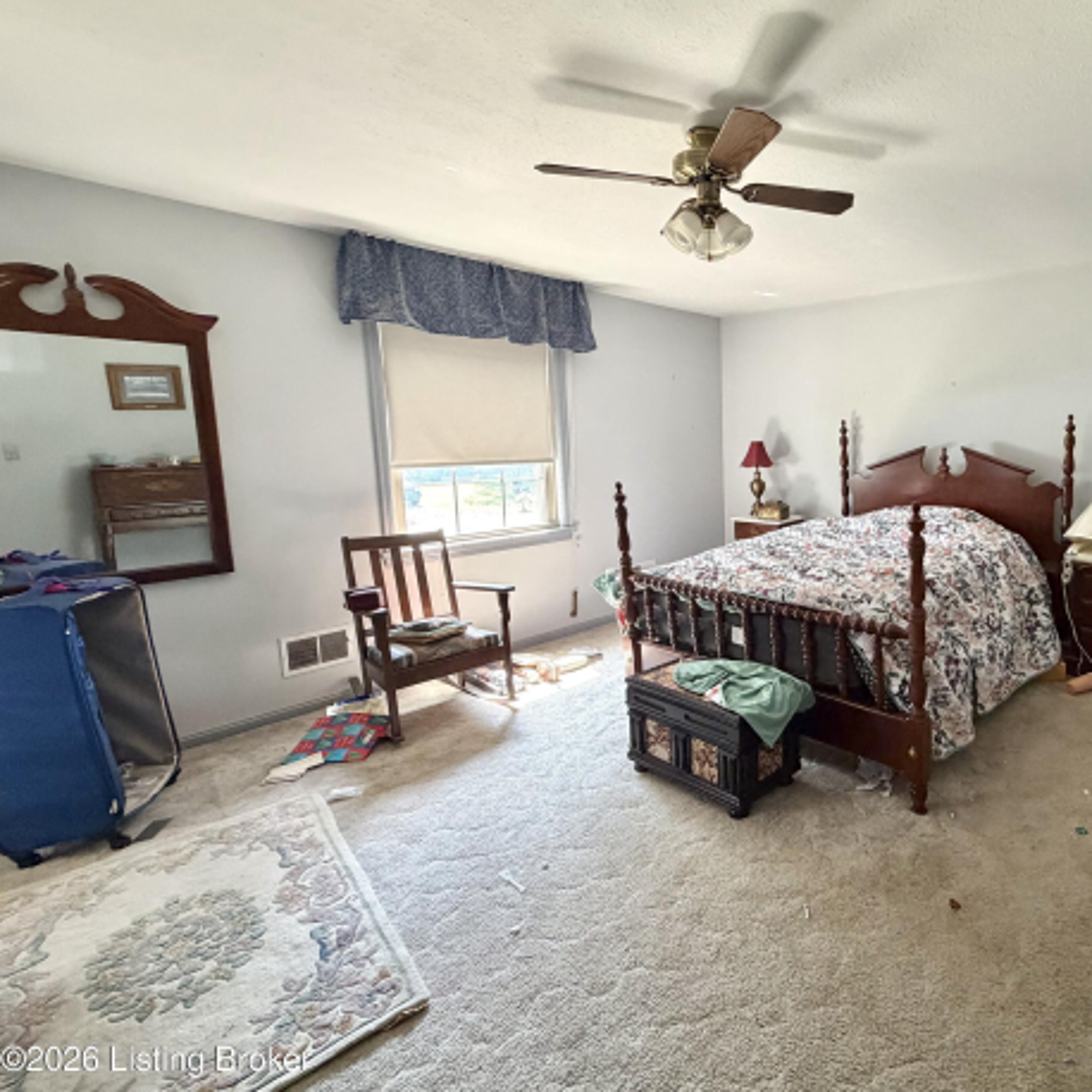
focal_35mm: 18
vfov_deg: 80.7
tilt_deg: -6.9
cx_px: 793
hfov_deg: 76.0
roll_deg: +1.1
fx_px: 642
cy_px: 517
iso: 400
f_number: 2.2
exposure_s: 1/60
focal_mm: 2.22
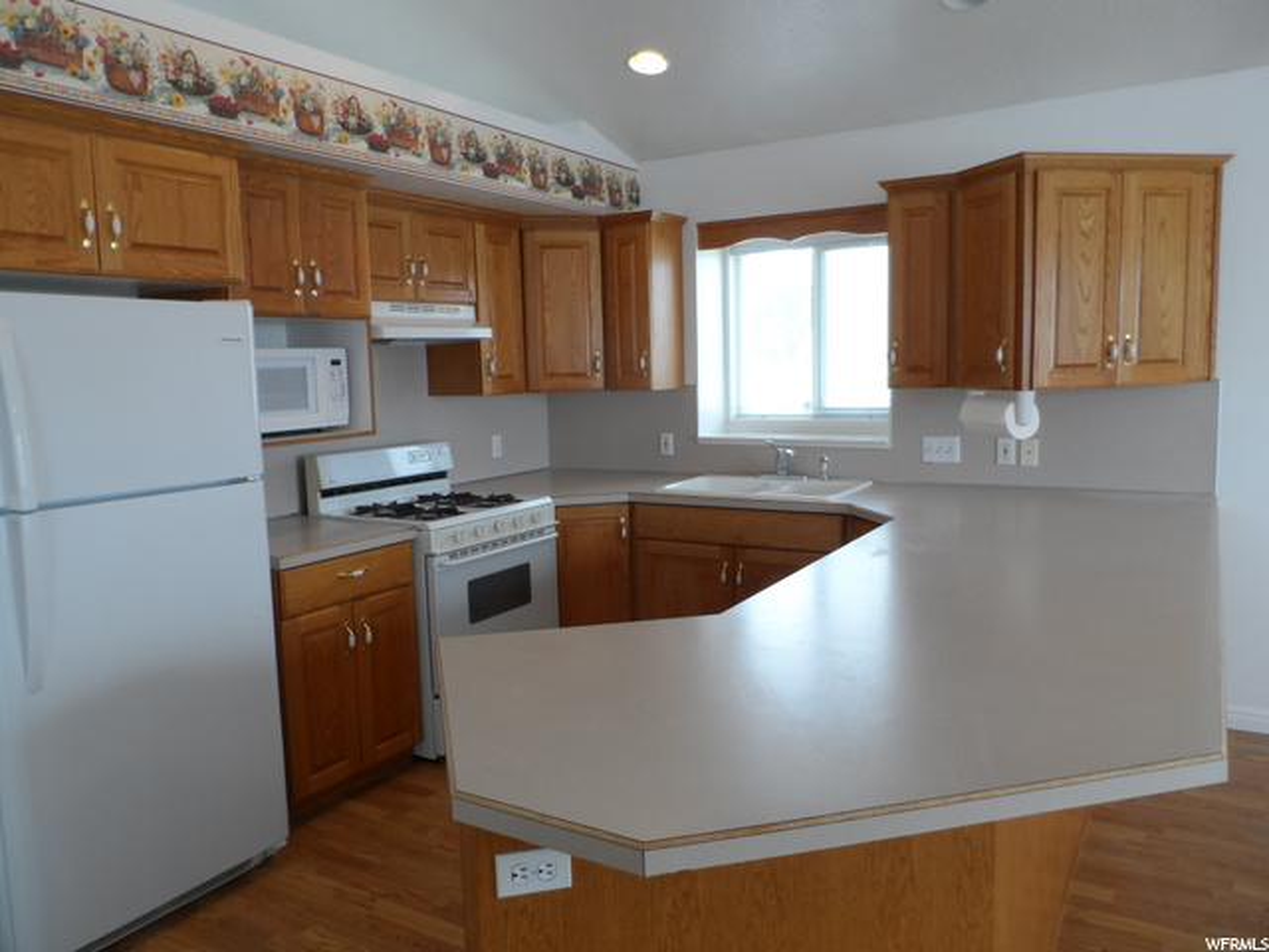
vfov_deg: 56.8
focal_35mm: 24
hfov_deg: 71.6
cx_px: 634
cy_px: 476
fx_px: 880
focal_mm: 4
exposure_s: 1/30
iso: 80
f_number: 3.2
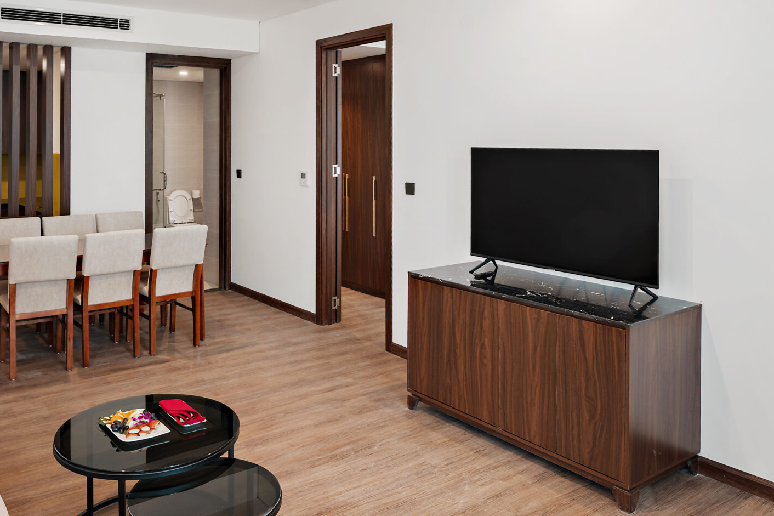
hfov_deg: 62.1
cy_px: 229
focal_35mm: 30
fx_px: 639
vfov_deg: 43.9
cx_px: 332
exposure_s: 1.6
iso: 100
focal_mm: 16.4
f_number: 9
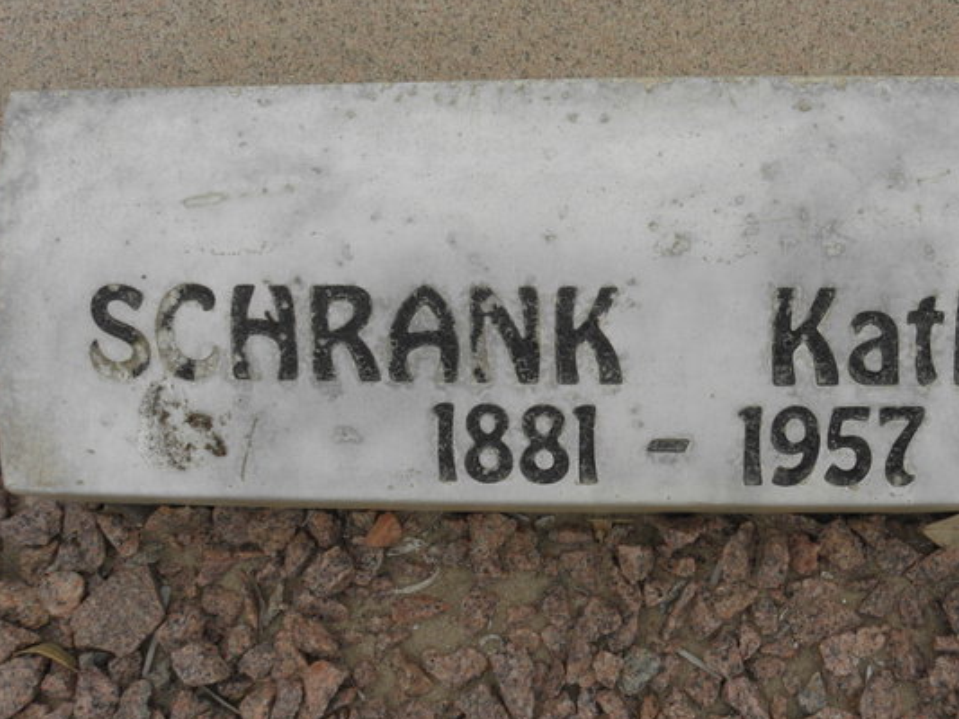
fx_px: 1081
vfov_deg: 36.7
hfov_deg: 46.7
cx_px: 673
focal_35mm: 39
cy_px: 277
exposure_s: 1/320
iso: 64
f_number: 5.6
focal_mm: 4.6
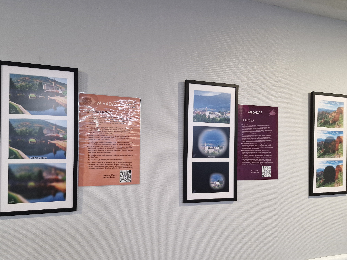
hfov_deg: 67.0
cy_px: 146
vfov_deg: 52.9
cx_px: 151
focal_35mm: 26
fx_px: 261
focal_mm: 5.54
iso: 640
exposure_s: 1/50
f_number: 1.8
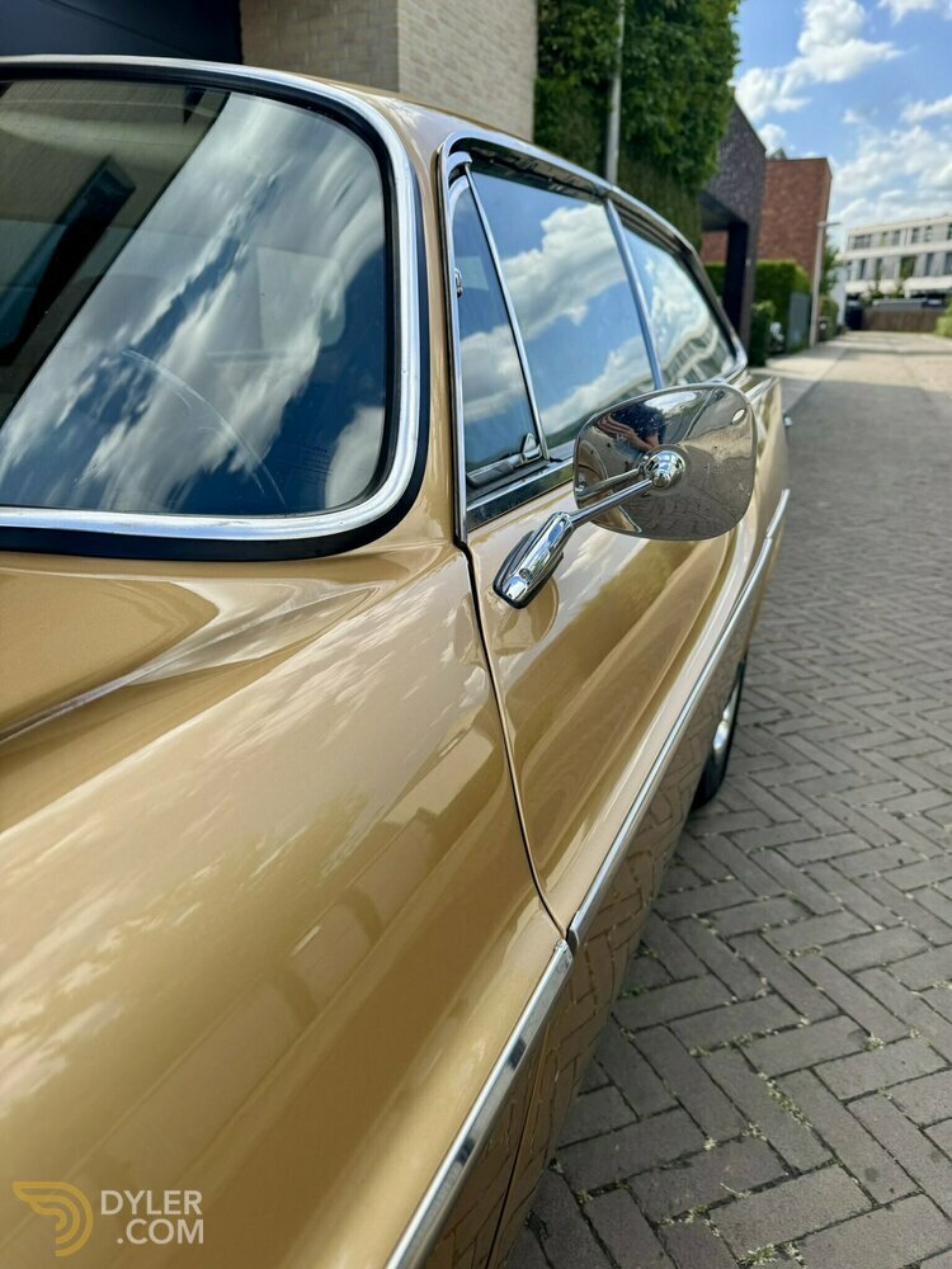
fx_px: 880
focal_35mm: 24
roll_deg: -0.9
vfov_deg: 71.6
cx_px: 476
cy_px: 634
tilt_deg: -17.9
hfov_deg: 56.8
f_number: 1.78
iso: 80
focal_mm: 6.76
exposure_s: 1/1721
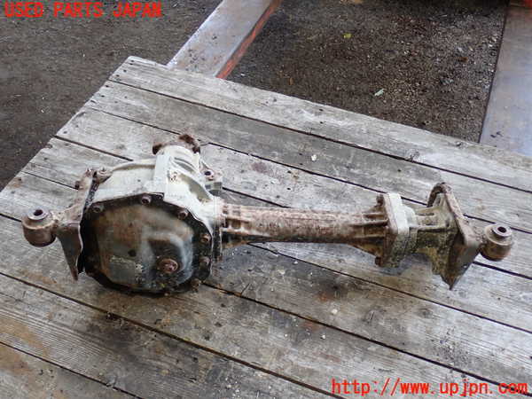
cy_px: 200
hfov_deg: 45.8
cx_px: 266
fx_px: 630
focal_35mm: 41
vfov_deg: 35.1
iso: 200
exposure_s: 1/60
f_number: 2.8
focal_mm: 7.31
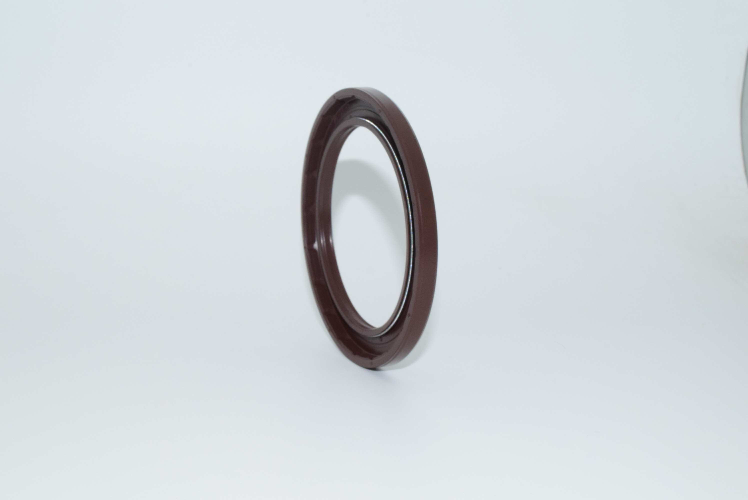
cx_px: 374
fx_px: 1123
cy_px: 250
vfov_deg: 25.1
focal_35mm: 54
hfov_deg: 36.8
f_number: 29
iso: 1600
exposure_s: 1/60
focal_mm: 36
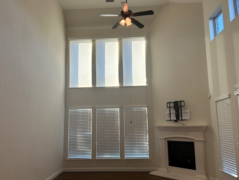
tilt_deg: +9.0
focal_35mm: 29
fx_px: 200
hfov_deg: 61.6
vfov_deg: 48.2
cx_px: 112
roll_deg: +1.2
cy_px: 96
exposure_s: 1/170
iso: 50
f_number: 1.5
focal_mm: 5.7
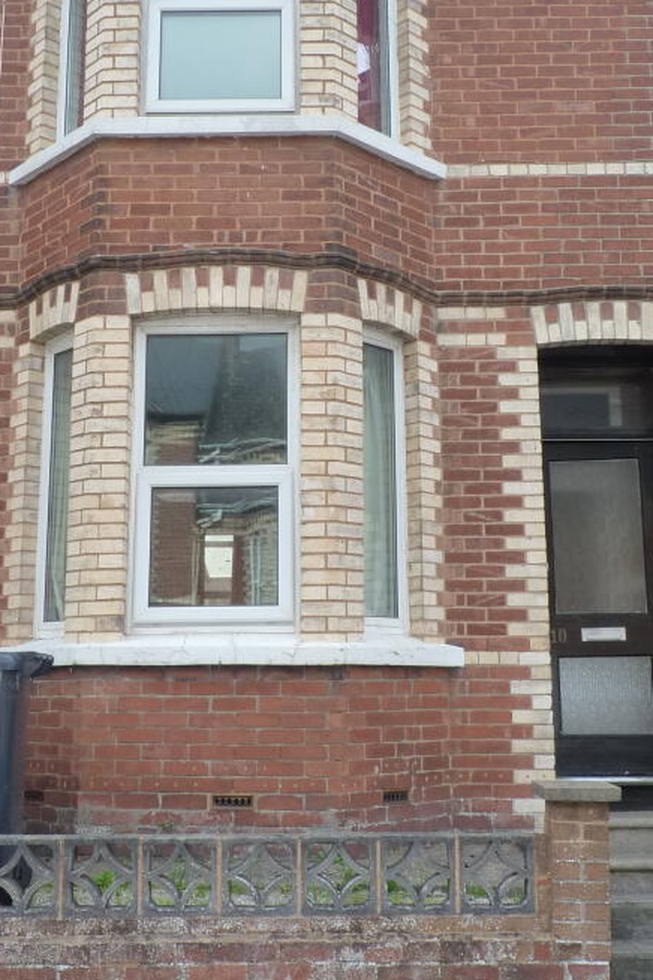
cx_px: 318
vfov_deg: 44.4
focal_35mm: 44
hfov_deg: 30.5
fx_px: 1197
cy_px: 414
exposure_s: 1/160
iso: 125
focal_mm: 4.8
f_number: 4
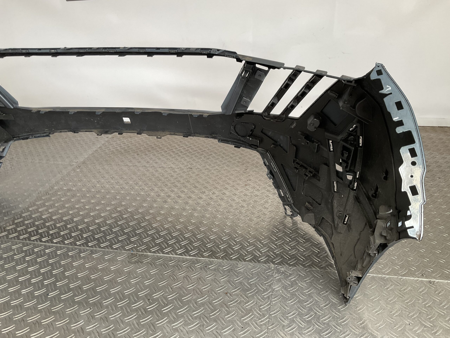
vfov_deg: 48.2
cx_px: 225
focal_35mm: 29
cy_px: 169
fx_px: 377
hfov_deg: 61.7
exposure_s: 1/100
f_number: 1.8
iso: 40
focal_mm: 3
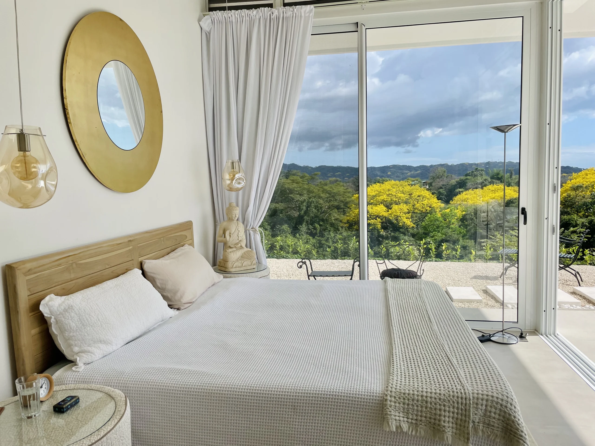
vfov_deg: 53.1
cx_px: 298
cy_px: 223
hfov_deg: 67.3
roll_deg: +1.5
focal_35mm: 26
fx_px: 447
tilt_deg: -5.3
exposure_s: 1/3509
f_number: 1.6
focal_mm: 4.2
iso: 32
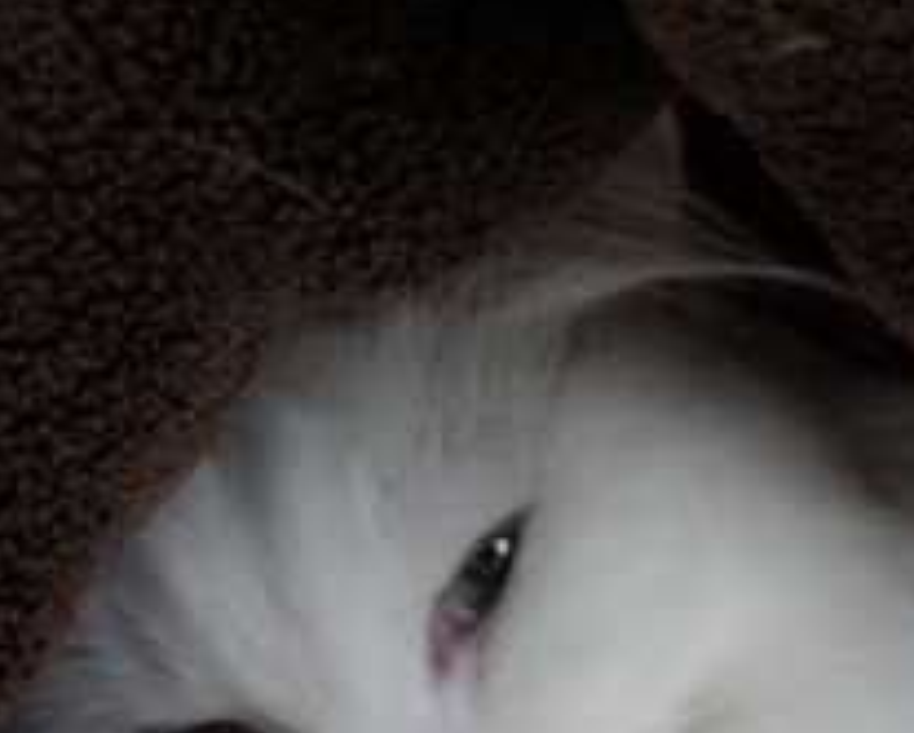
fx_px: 1435
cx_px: 693
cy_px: 720
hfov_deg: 34.5
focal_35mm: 53
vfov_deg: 27.2
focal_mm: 4.5
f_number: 3
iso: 800
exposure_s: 1/15
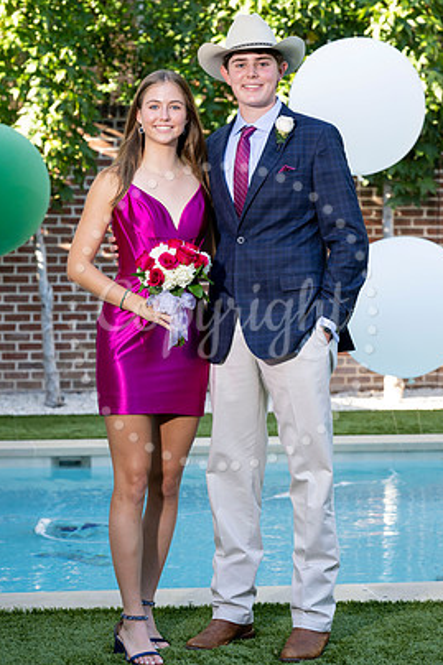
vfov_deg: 21.0
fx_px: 1792
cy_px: 314
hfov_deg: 14.1
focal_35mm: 97
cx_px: 222
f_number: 5
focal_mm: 87
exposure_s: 1/200
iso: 400
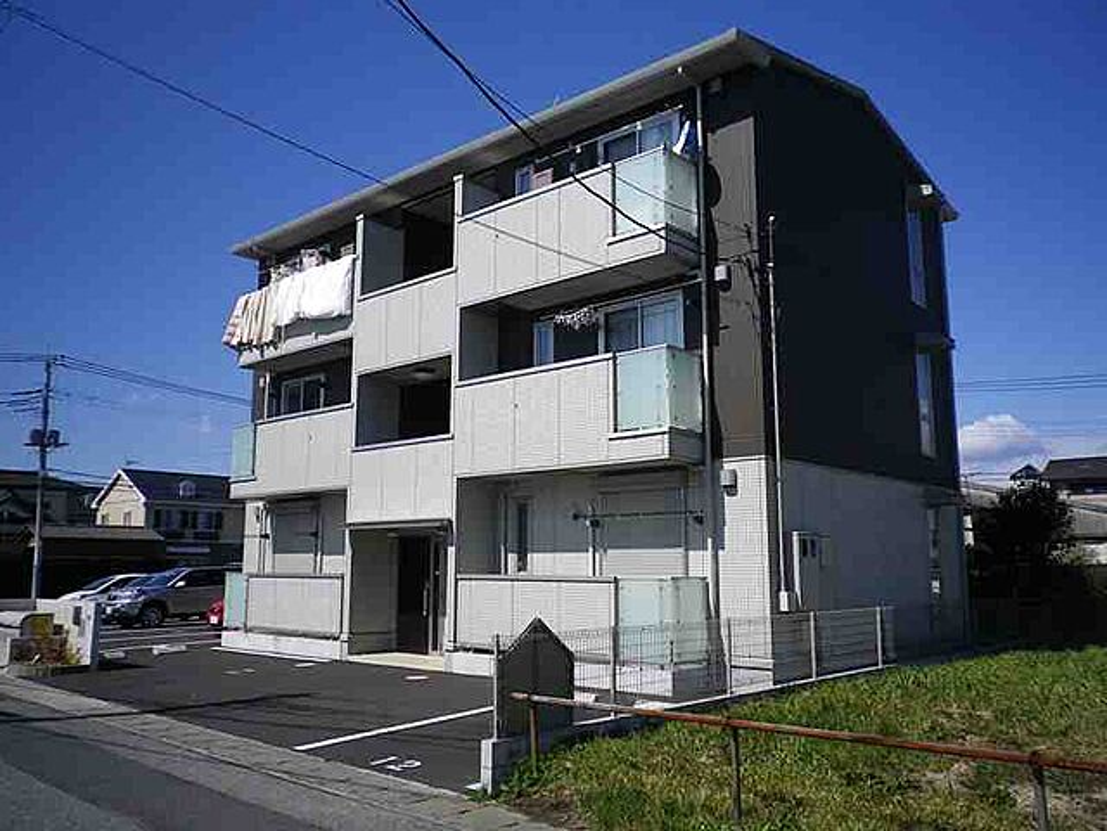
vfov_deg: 49.7
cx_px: 554
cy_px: 416
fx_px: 895
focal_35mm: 28
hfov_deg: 63.4
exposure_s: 1/1250
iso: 100
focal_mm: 5.05
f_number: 3.5
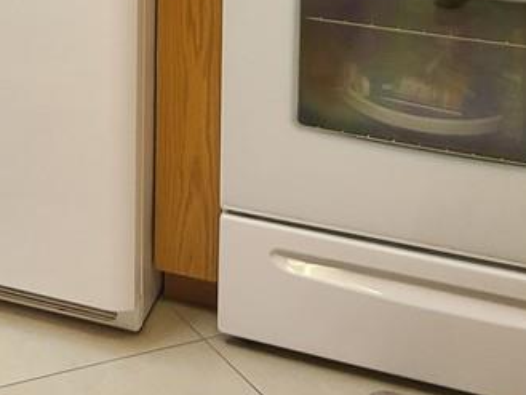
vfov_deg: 16.5
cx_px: -91
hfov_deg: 22.4
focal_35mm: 81
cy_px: -205
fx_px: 1231
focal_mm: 5.4
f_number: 1.8
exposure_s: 1/59
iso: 160
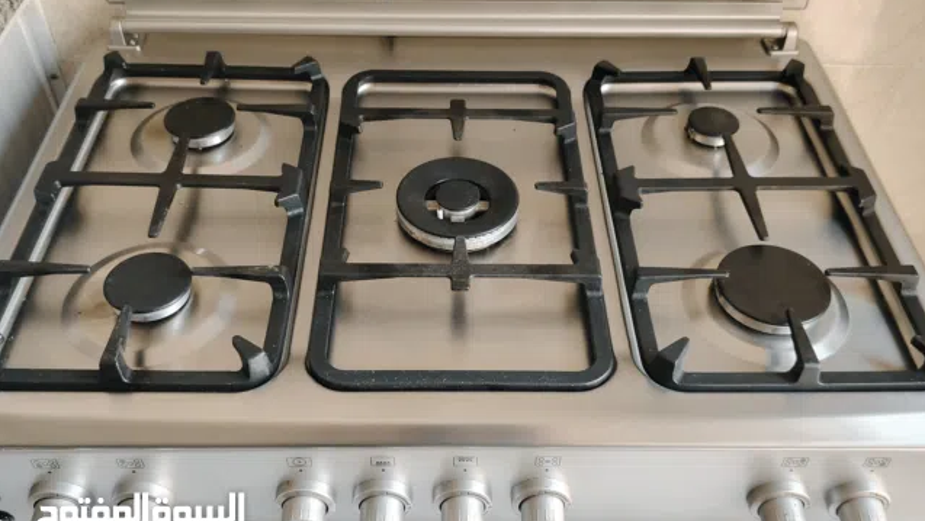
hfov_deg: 56.6
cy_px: 283
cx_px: 463
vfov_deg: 33.7
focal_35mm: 35
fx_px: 859
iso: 1147
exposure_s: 1/33.3
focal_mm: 5.25
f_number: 1.75
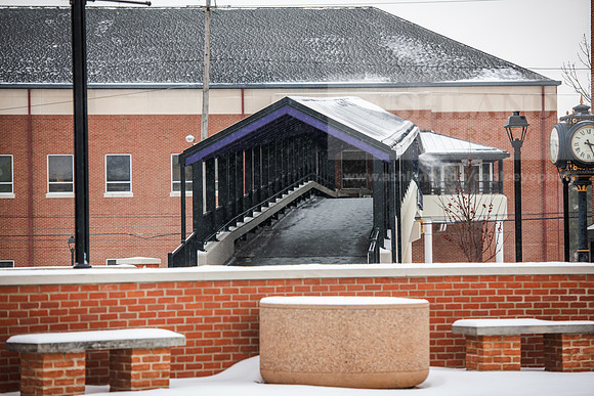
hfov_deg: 15.2
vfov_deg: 10.2
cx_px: 297
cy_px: 198
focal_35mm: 135
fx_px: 2228
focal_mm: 135
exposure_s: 1/160
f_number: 4
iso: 250
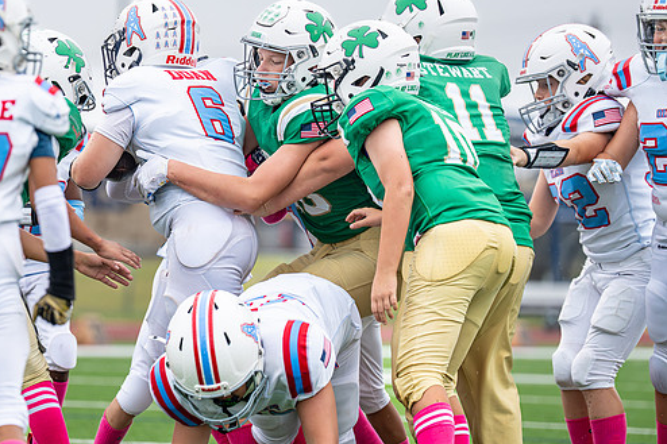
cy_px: 158
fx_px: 4315
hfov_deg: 8.8
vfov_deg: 5.9
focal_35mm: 233
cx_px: 210
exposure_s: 1/1000
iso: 500
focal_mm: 151
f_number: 2.8
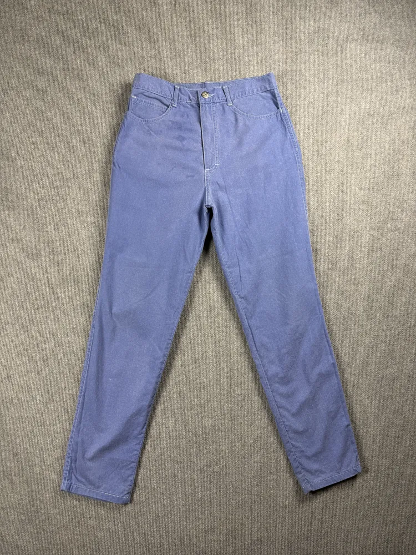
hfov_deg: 56.8
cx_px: 208
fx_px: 385
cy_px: 278
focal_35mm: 24
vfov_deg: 71.6
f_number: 1.78
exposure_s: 1/381
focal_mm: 6.76
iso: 80
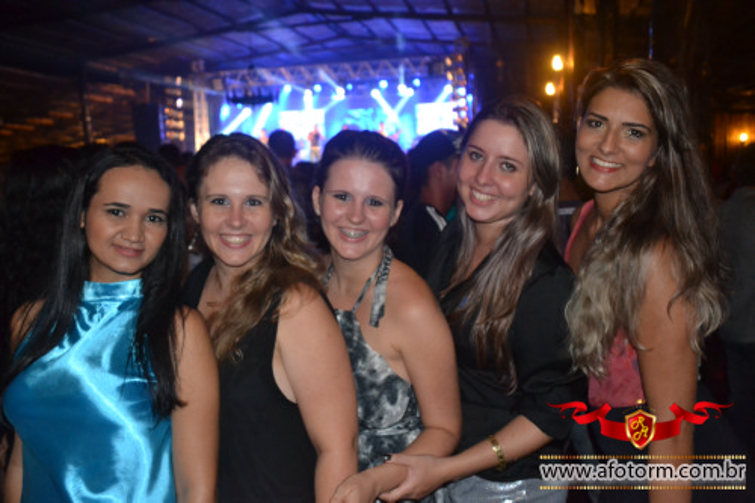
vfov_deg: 36.8
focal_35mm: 36
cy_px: 252
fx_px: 755
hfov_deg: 53.1
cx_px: 378
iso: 3200
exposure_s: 1/60
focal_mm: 24
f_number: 3.8
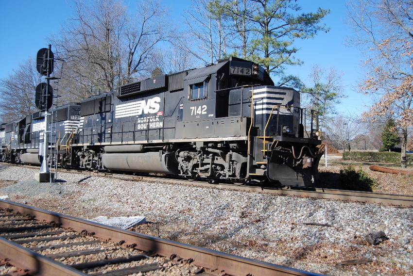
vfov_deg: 38.5
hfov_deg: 55.0
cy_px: 138
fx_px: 396
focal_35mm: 34
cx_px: 206
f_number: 3.8
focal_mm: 23
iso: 200
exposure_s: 1/1000
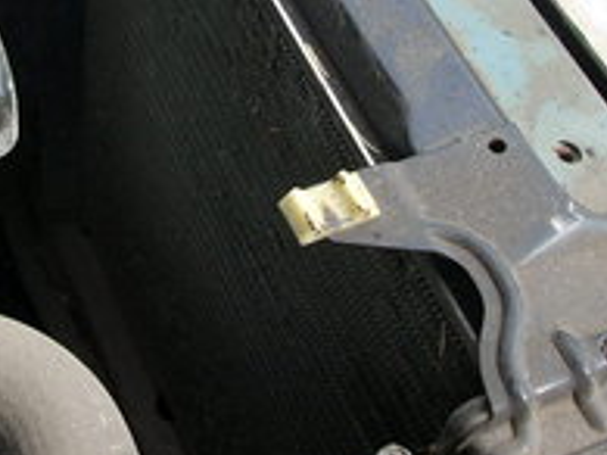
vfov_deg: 18.9
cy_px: 16
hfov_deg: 25.4
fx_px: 1332
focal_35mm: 76
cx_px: 171
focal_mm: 6.2
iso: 64
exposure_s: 1/229
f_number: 2.8
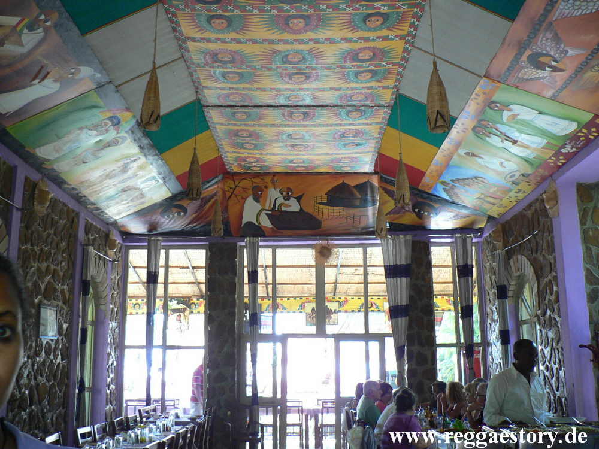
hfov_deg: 52.6
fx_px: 606
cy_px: 224
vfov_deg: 40.7
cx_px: 300
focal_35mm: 35
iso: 200
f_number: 2.8
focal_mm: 6
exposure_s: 1/30
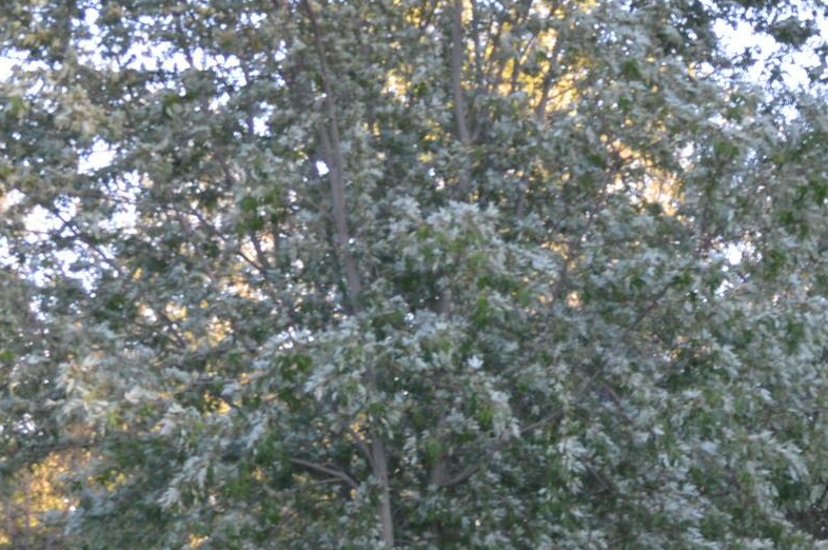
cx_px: 1181
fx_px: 5260
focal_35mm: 229
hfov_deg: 8.8
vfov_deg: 6.0
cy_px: 625
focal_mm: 40
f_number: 5.6
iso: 220
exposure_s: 1/125
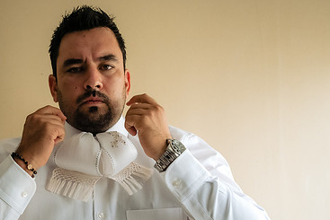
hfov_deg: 36.6
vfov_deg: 25.5
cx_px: 81
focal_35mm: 53
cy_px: 139
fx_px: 486
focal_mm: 28
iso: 1600
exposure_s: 1/640
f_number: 4
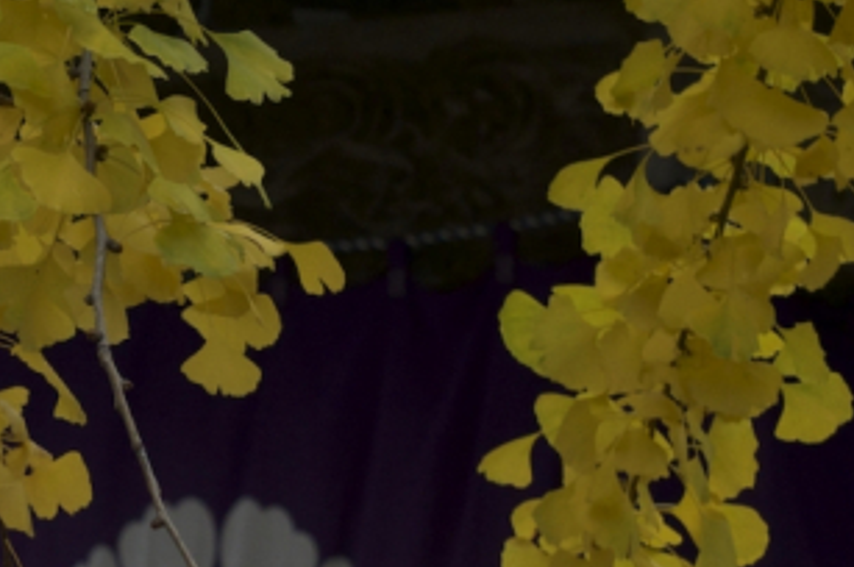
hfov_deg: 7.5
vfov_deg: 5.0
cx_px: 58
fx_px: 6493
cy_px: 328
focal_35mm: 274
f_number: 8
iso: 500
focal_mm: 70
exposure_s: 1/500
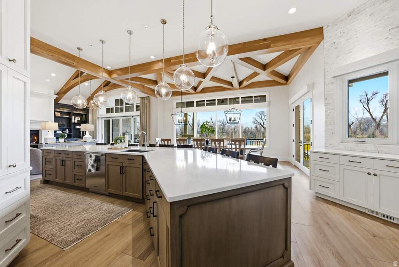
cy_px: 134
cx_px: 200
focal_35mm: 13
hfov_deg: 108.3
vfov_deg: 85.5
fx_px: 144
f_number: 4
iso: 1600
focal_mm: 13
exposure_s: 1/8000
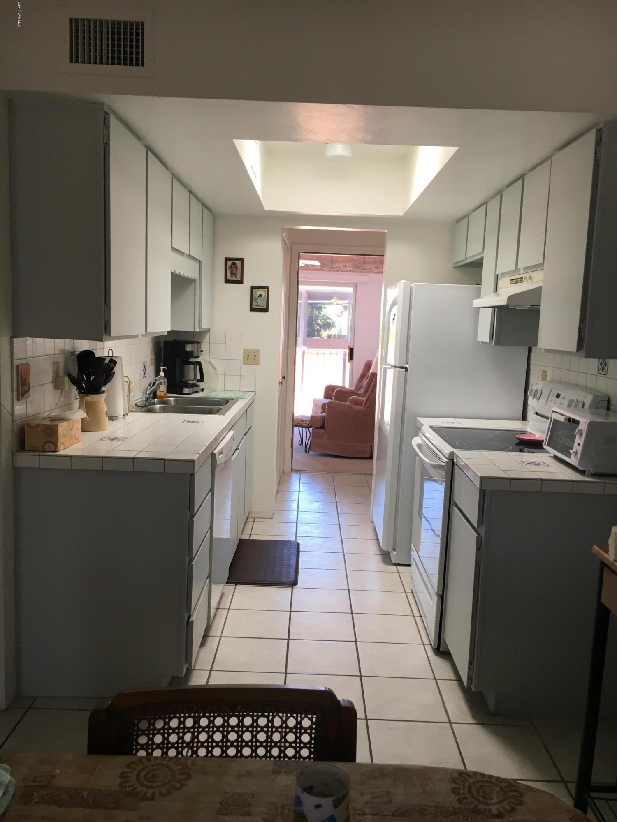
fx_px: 689
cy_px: 411
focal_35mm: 29
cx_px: 308
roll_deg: -1.4
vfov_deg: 61.7
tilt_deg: -8.0
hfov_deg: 48.2
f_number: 2.2
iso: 25
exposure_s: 1/40
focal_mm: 4.15
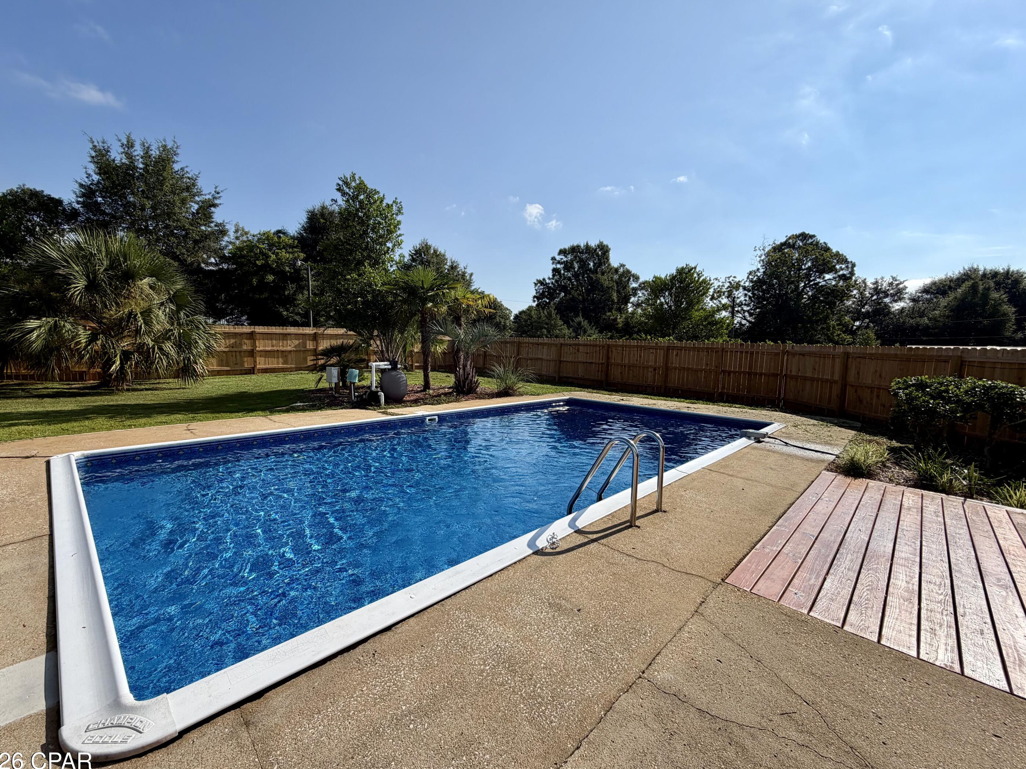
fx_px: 445
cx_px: 503
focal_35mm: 15
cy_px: 387
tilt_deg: -5.6
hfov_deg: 98.2
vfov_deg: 81.7
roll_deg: -2.5
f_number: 2.2
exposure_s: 1/1399
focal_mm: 2.22
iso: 20
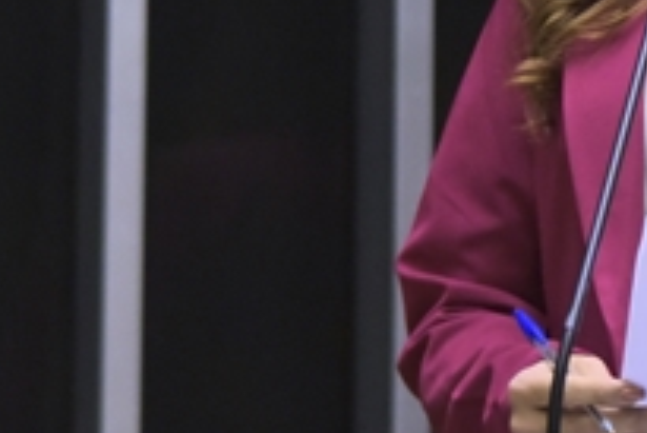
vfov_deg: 3.1
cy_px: -144
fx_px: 7913
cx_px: 915
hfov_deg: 4.7
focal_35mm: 440
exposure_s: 1/160
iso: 6400
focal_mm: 100
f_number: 3.5
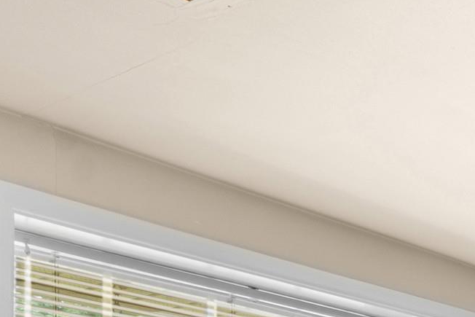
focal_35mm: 69
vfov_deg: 16.7
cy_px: 553
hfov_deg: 20.2
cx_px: 874
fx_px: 911
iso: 250
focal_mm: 12
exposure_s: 1/2.5
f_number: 9
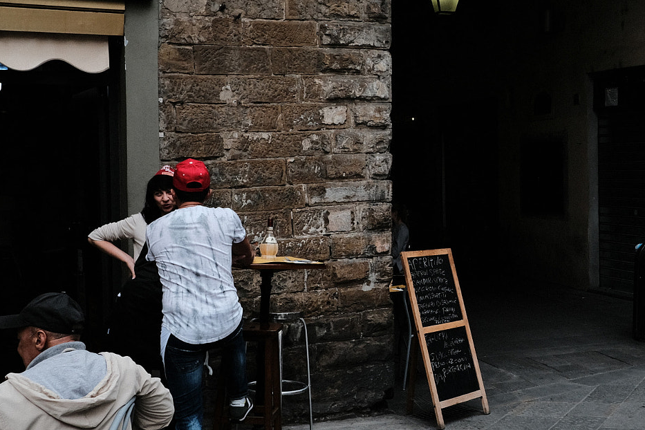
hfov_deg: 32.5
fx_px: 1075
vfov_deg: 22.6
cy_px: 174
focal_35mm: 60
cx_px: 512
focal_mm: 23
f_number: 4
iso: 1000
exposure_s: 1/1000
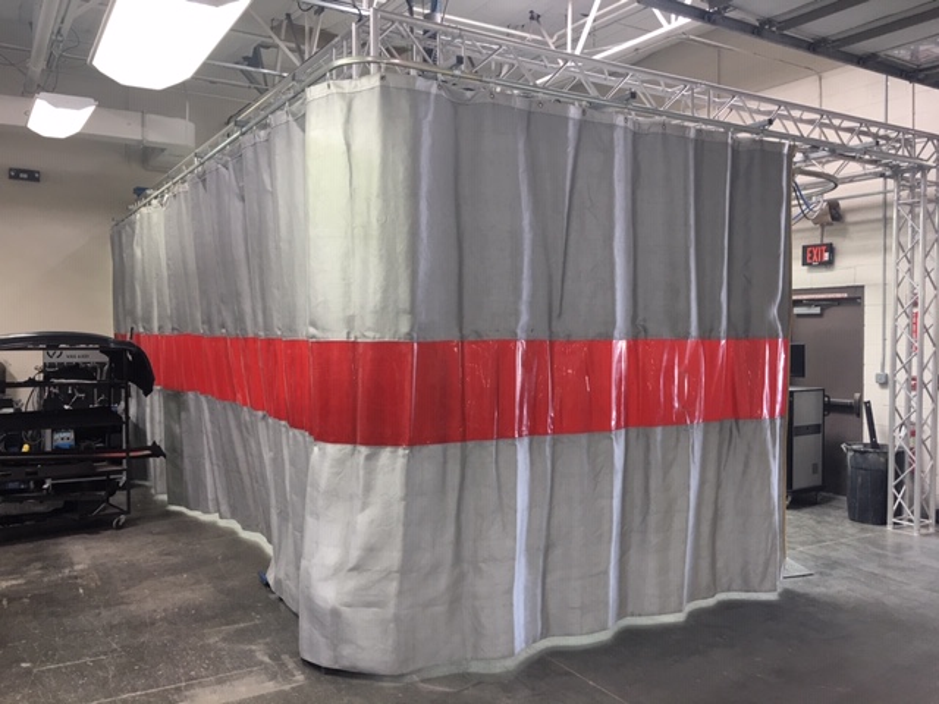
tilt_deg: +0.8
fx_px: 787
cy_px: 352
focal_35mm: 29
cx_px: 470
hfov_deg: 61.7
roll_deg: -0.9
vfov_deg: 48.2
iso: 25
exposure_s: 1/30
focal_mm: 4.15
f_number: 2.2
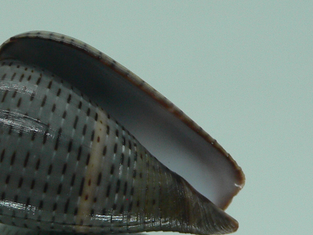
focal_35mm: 74
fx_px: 669
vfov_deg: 19.8
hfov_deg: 26.1
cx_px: 90
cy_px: 151
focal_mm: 4.6
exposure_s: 1/60
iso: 100
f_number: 2.8
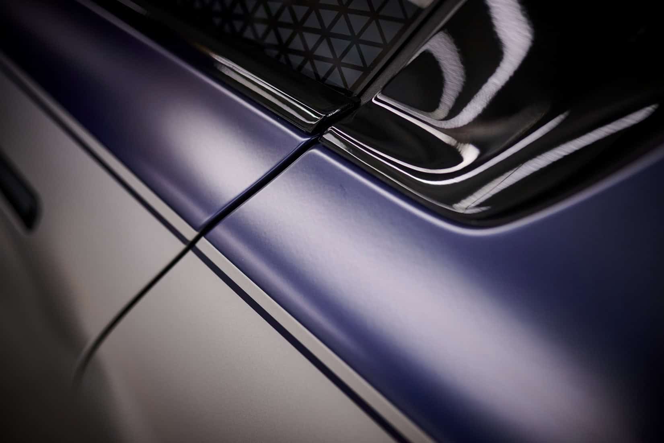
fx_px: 646
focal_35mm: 35
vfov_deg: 37.9
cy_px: 222
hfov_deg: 54.4
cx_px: 332
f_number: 2.8
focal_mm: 35
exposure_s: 1/320
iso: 1250
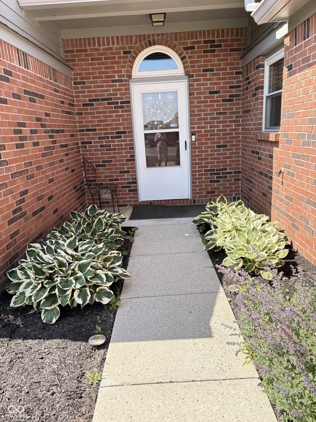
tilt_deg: -13.5
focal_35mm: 26
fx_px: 316
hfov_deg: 53.1
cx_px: 158
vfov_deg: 67.3
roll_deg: +3.6
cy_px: 211
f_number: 1.6
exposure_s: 1/747
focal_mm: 5.96
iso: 64
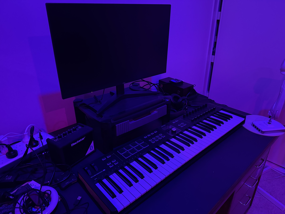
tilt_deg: -24.6
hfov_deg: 71.6
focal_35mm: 24
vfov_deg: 56.8
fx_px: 198
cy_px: 107
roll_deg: +0.0
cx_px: 142
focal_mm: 6.76
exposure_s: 1/29
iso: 1600
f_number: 1.78
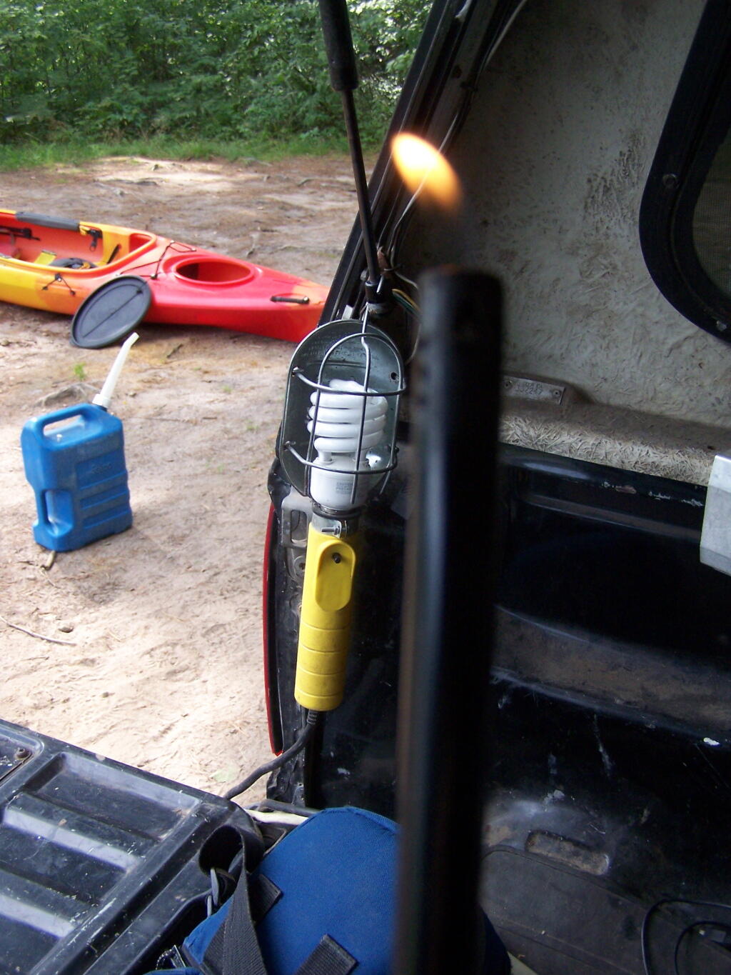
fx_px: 1070
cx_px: 366
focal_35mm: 38
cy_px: 488
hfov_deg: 37.7
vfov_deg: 49.0
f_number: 2.8
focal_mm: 6.3
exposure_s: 1/400
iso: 200
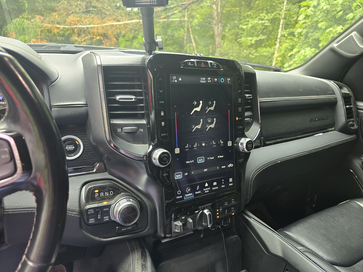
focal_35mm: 23
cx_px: 182
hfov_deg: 73.9
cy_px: 136
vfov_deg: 58.9
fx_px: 241
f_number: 1.7
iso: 160
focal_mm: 6.3
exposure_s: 1/74.1
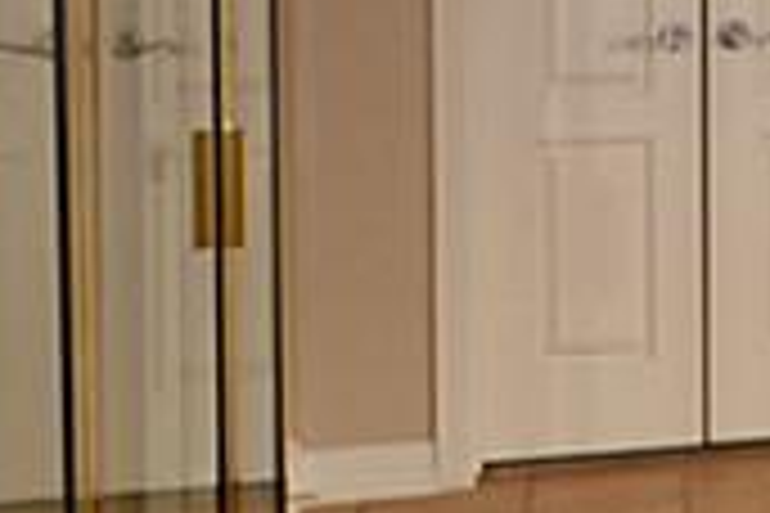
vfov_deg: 14.8
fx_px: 1925
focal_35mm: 90
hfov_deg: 17.1
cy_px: -54
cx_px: 1508
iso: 200
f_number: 5.6
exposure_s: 1/125
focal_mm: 10
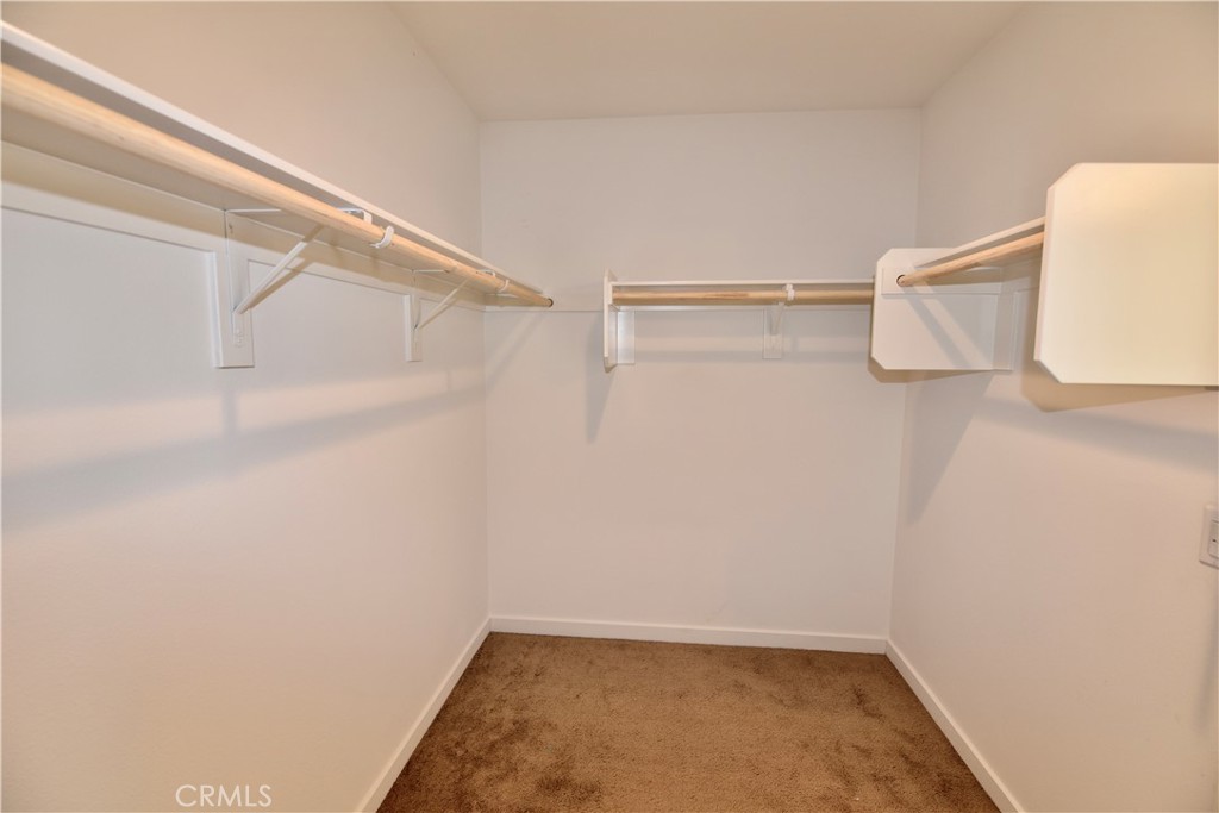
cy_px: 406
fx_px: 508
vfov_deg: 77.3
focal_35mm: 15
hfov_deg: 100.4
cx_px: 610
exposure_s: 1/100
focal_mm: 15
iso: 560
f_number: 5
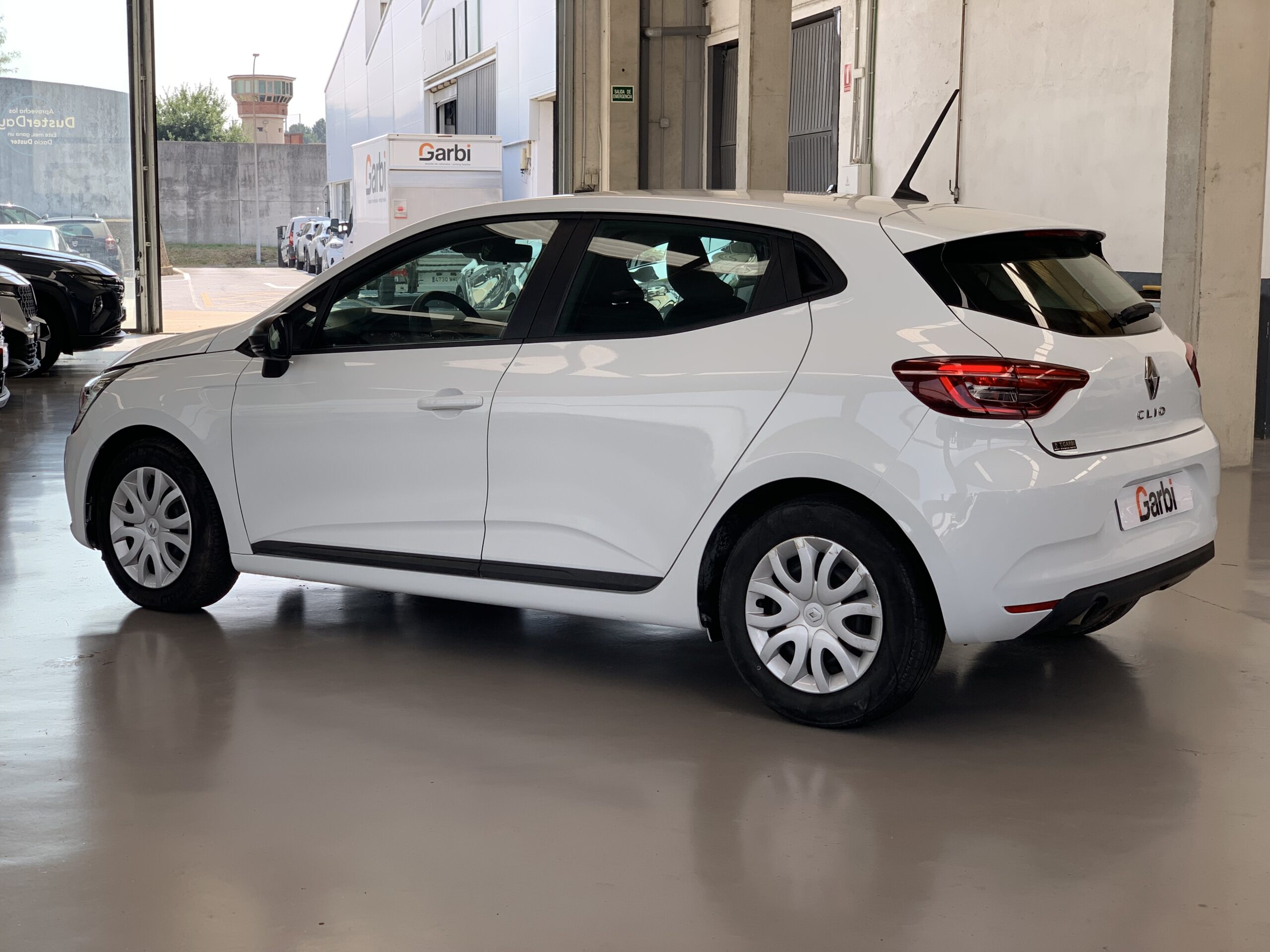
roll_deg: -0.8
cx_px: 635
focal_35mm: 52
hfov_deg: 36.8
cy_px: 476
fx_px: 1908
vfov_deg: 28.0
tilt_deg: -7.4
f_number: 2.4
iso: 16
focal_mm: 6
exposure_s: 1/144
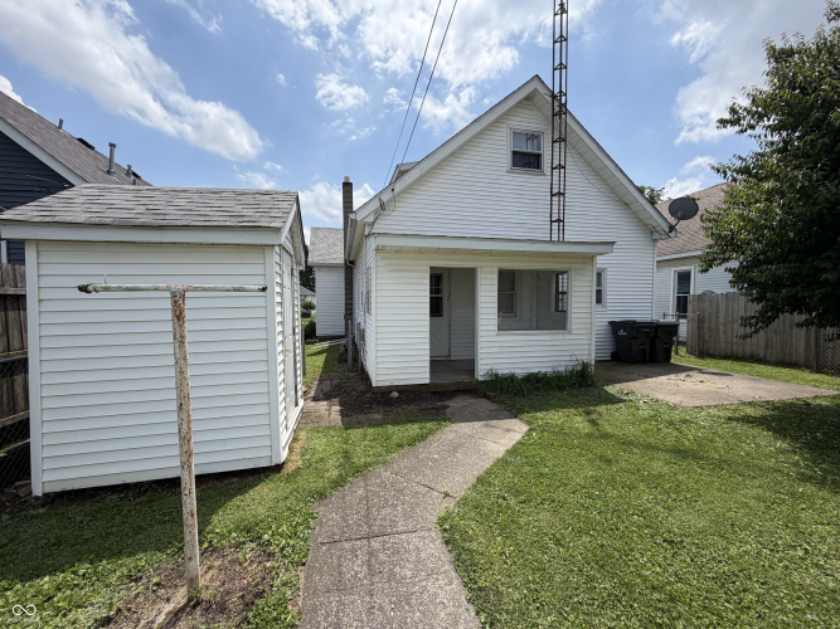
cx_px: 420
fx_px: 340
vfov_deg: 85.7
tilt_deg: -1.5
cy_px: 314
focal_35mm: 14
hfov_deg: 102.1
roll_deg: +0.6
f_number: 2.2
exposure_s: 1/1105
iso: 20
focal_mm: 2.22
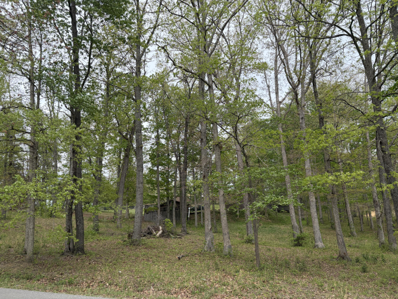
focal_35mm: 26
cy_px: 150
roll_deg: +4.6
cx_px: 199
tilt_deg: +15.1
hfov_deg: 67.3
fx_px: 299
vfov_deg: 53.0
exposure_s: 1/1953
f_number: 1.6
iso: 50
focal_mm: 5.96
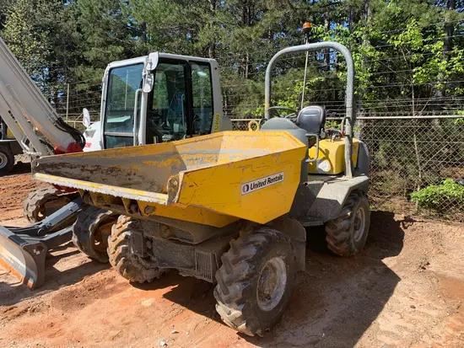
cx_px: 232
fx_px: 349
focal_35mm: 26
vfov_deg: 53.1
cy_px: 174
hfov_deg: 67.3
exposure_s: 1/1001
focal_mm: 4.25
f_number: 1.8
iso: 25
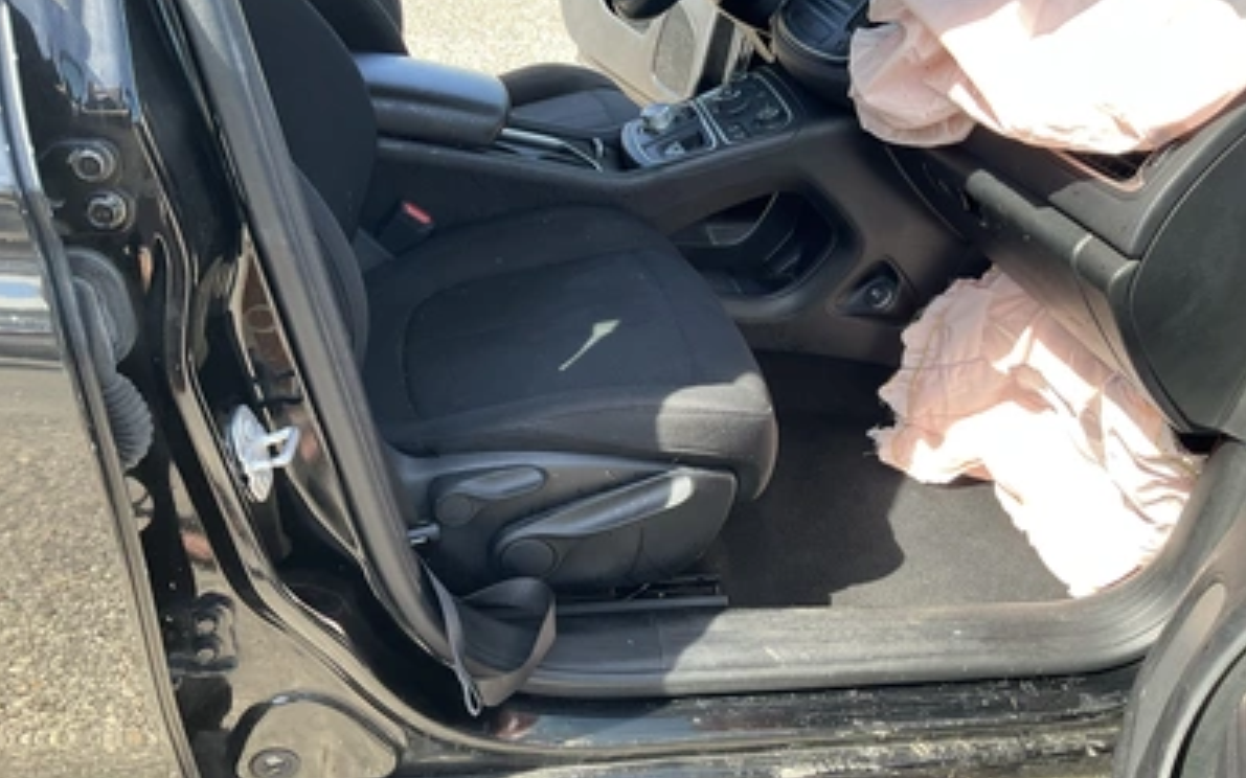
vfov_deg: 40.6
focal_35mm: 31
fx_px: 1053
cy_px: 398
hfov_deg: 61.2
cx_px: 621
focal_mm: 3
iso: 16
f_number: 1.8
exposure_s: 1/133
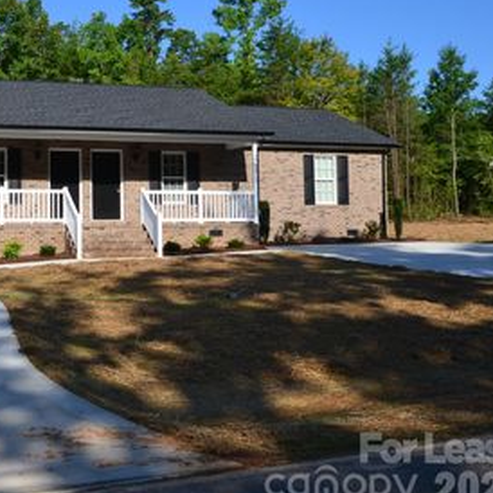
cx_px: 79
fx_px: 786
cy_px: 219
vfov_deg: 34.8
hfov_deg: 33.5
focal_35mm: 49
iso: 400
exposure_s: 1/400
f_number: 11
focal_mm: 21
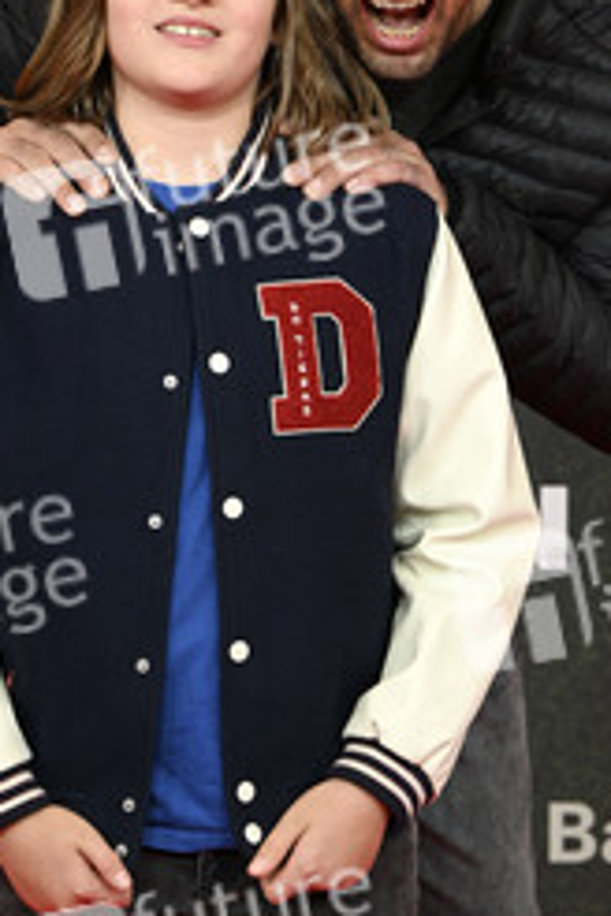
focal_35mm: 122
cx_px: 302
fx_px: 3106
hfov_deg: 11.2
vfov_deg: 16.8
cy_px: 398
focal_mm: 75
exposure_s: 1/200
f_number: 6.3
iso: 1000
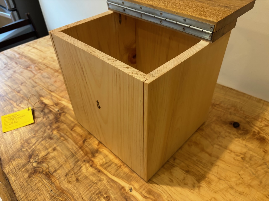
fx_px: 202
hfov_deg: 67.3
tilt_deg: -39.8
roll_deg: +3.7
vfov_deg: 53.1
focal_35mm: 26
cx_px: 134
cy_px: 100
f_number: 1.6
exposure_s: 1/60
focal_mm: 5.96
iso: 250
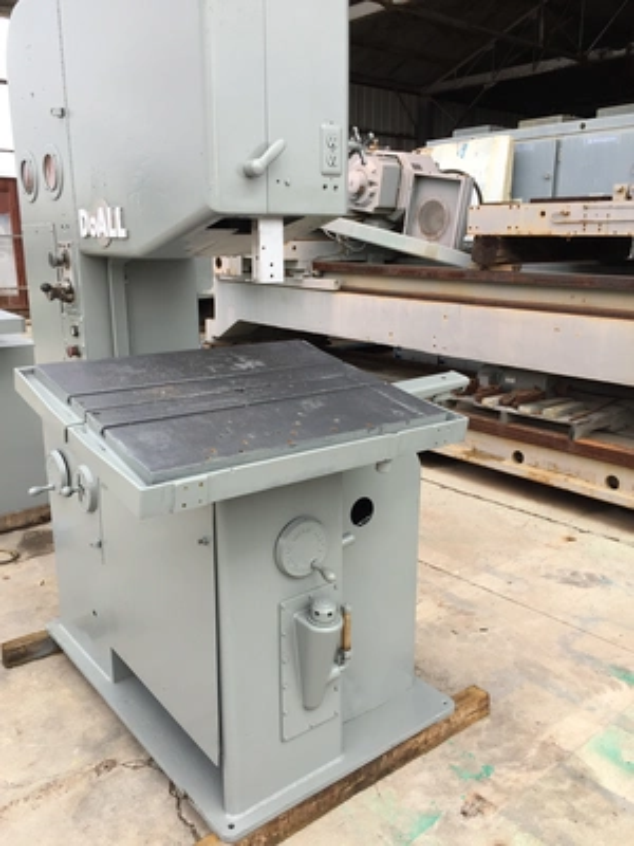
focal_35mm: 29
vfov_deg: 61.7
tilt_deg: -14.4
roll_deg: +0.3
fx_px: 708
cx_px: 317
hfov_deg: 48.2
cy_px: 423
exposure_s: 1/807
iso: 32
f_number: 2.2
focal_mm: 4.15
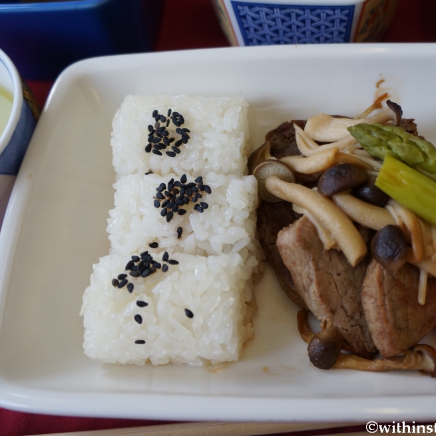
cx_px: 323
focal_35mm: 35
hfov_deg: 45.7
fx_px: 499
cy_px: 216
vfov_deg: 47.2
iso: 640
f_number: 4
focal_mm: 18
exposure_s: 1/160
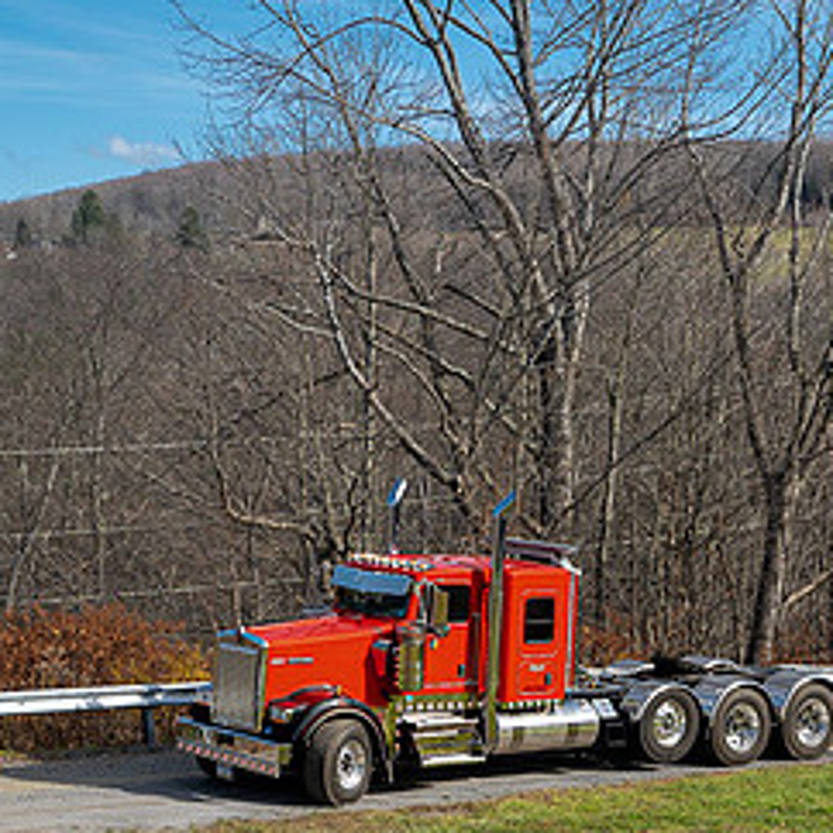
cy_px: 618
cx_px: 468
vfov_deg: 17.0
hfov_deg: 17.1
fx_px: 2777
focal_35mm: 102
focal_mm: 50
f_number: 2.2
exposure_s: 1/50
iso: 100
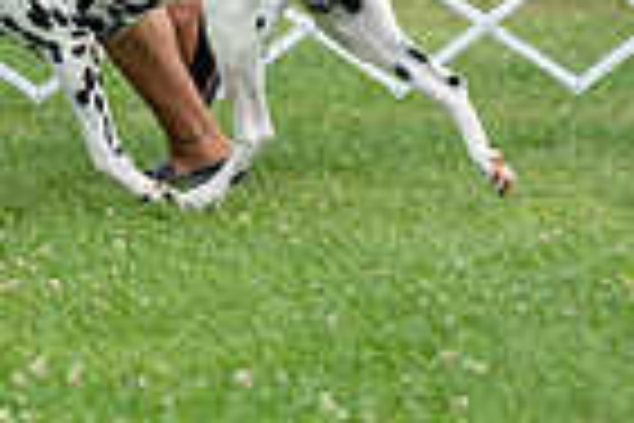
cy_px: -254
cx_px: -135
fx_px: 9333
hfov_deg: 3.9
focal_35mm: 530
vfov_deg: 2.6
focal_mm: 129
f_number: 2.8
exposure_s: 1/500
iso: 100
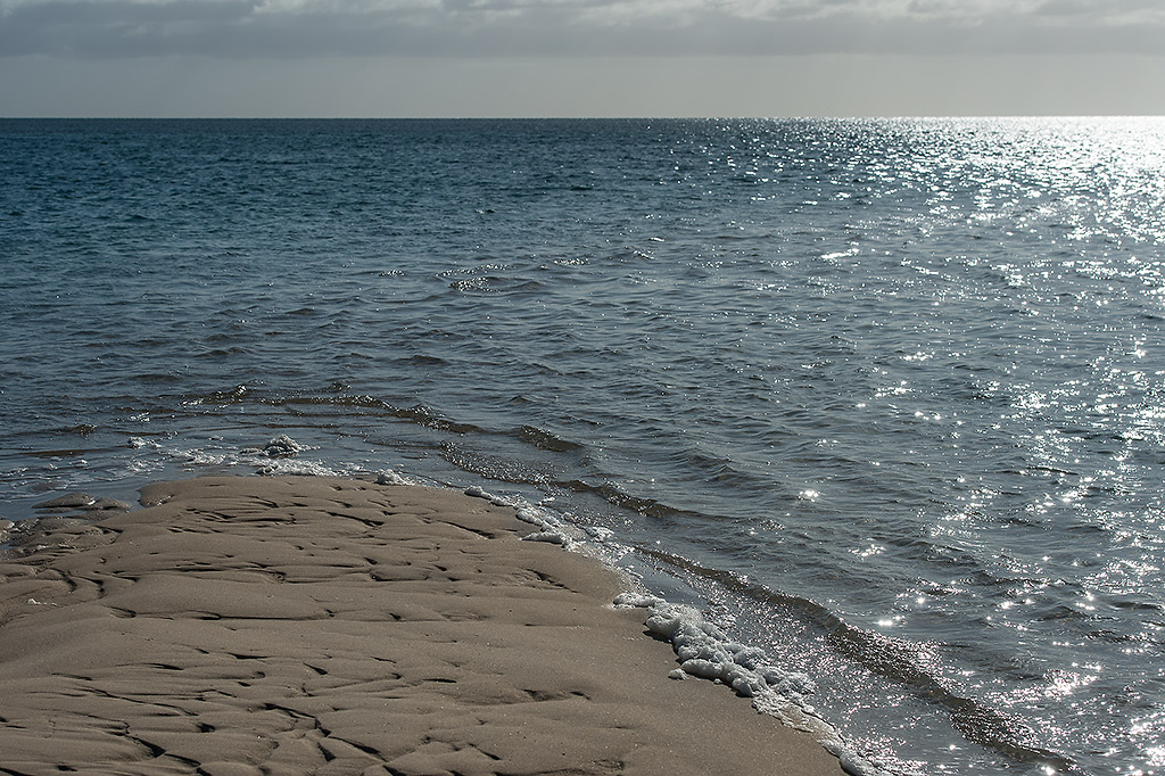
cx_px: 582
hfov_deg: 28.9
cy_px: 388
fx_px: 2264
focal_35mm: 70
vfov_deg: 19.4
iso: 100
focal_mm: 70
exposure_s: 1/1600
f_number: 8
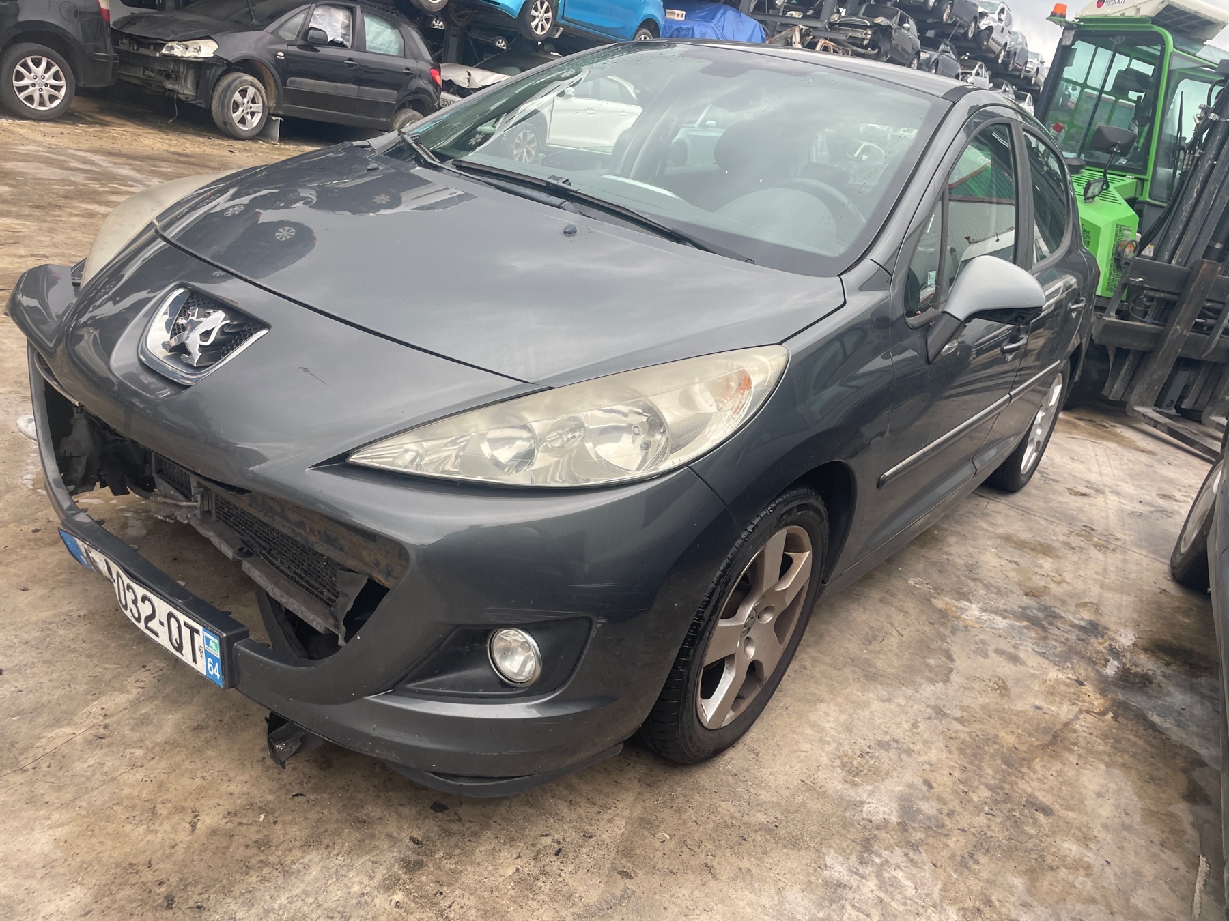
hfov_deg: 67.3
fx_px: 923
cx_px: 614
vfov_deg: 53.1
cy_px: 460
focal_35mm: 26
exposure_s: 1/389
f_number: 1.6
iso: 32
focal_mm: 4.2
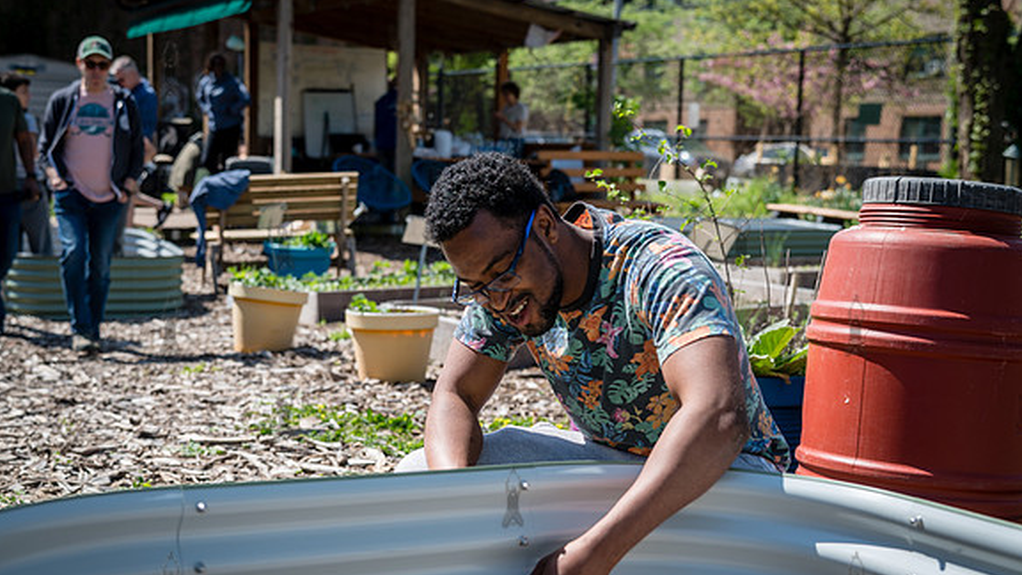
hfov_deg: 40.6
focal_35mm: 51
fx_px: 1382
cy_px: 325
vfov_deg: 23.5
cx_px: 511
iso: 100
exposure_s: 1/640
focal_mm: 46
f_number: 3.5
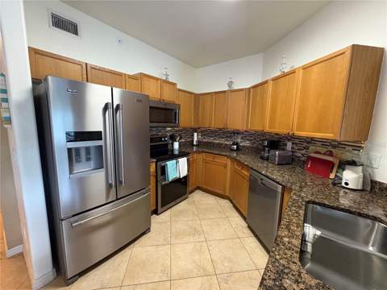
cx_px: 194
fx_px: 157
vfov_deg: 85.7
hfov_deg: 102.1
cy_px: 145
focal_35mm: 14
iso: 800
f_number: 2.2
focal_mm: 2.22
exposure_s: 1/60
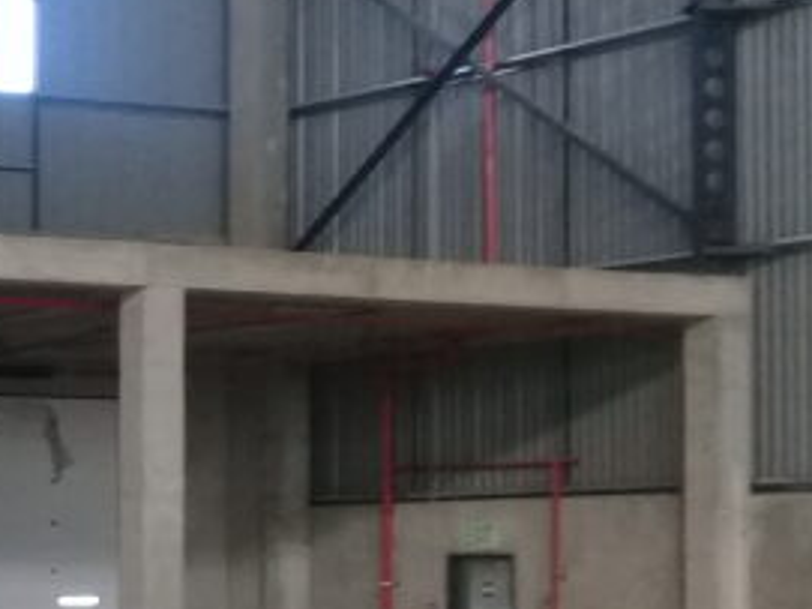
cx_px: -452
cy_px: 558
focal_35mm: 117
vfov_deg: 12.5
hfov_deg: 15.4
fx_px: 2743
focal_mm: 3.3
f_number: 2.2
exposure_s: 1/33
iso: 100
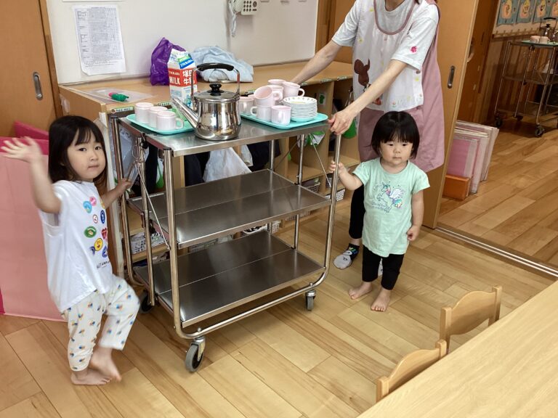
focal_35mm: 31
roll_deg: -2.0
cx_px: 279
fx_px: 500
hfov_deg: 58.4
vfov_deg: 45.4
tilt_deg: -24.2
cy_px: 209
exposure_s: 1/60
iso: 50
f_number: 2.4
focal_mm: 3.3
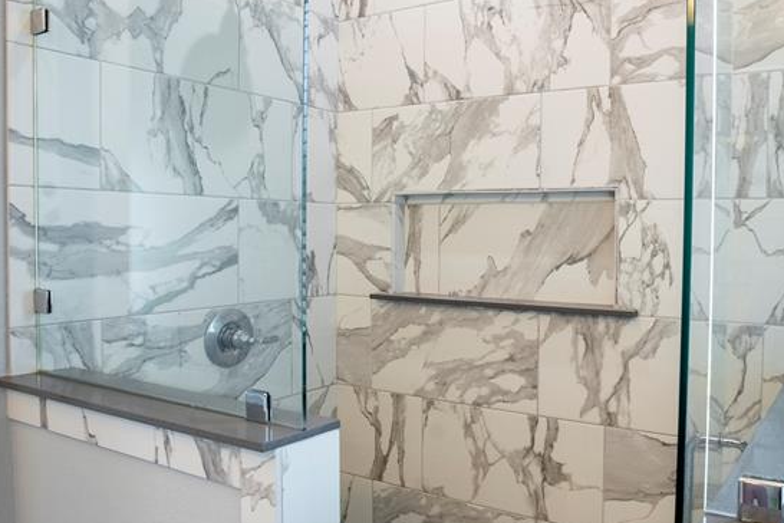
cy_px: 253
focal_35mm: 30
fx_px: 653
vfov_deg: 43.6
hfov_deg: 60.7
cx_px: 511
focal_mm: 16
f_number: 8
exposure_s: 1/320
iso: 800
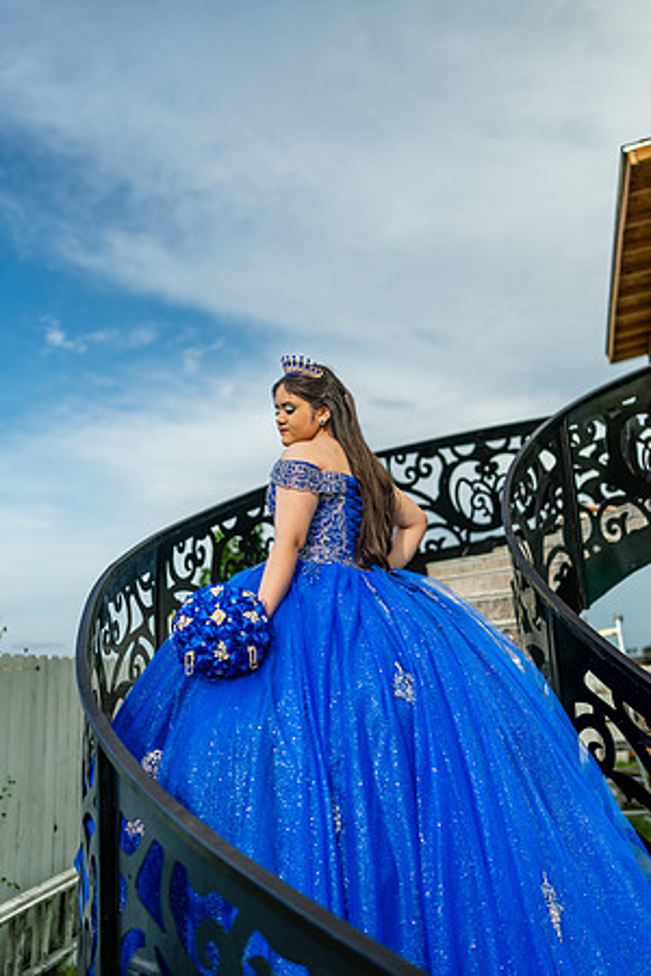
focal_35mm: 35
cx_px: 326
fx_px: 949
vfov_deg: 54.4
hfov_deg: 37.9
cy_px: 488
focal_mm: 35
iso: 100
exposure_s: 1/250
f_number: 1.4
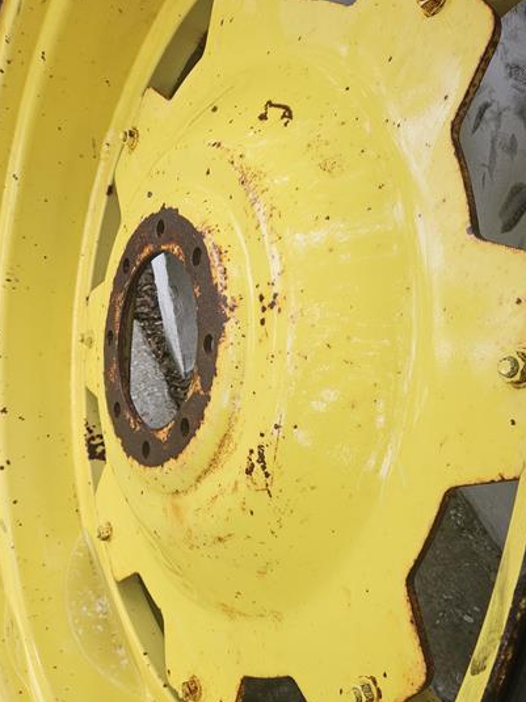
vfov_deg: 54.9
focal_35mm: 33
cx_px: 329
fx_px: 669
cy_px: 423
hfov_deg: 42.6
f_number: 1.8
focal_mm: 5.4
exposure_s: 1/100
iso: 32
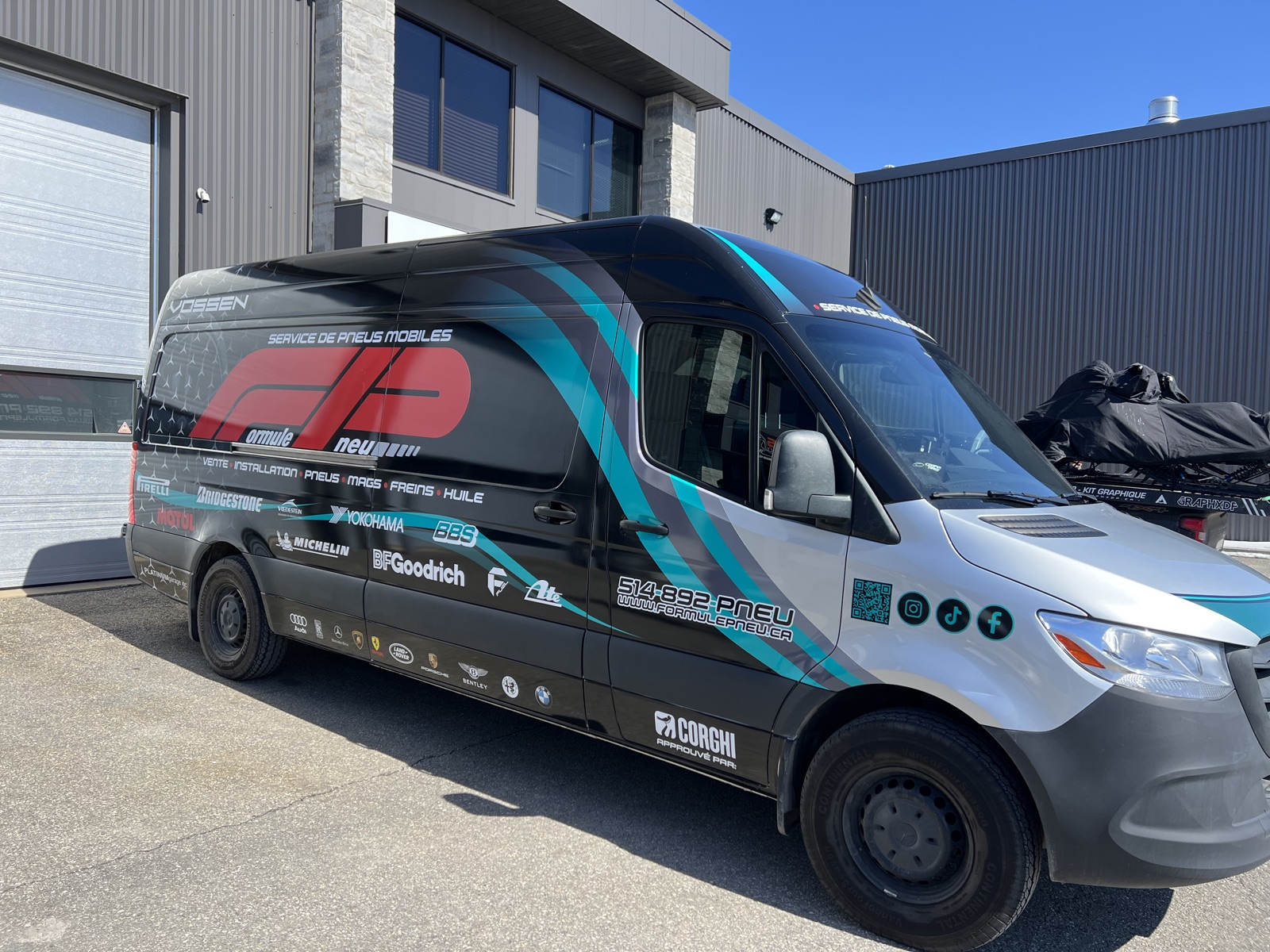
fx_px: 954
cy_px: 476
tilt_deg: -2.4
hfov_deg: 67.3
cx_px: 635
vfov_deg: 53.1
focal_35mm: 26
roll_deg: -2.4
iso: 50
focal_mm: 5.7
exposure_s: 1/2457
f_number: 1.5
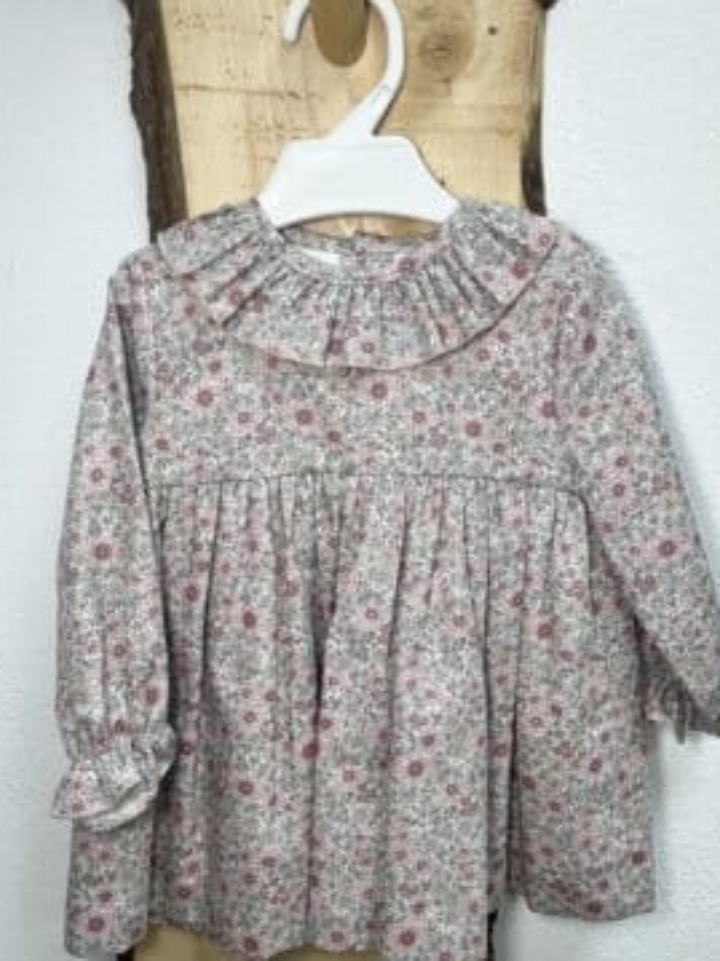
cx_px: 383
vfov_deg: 61.7
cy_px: 485
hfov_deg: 48.2
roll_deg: -1.0
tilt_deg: -13.1
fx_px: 805
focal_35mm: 29
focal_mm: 5.1
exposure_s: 1/100
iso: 50
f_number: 1.6
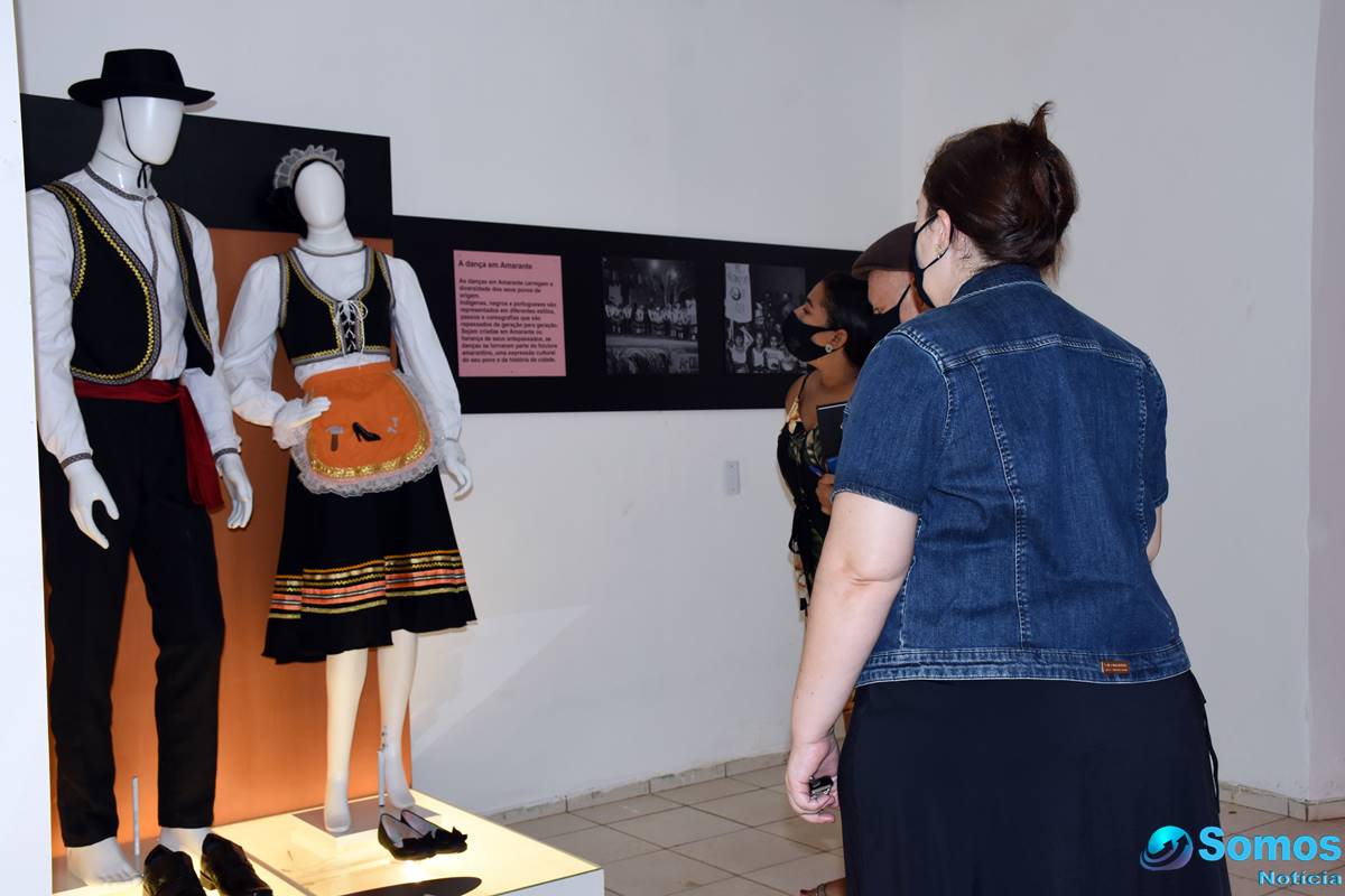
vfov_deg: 36.9
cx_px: 672
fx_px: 1345
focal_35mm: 36
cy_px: 448
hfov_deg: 53.1
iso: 800
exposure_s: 1/100
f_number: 8
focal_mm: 24
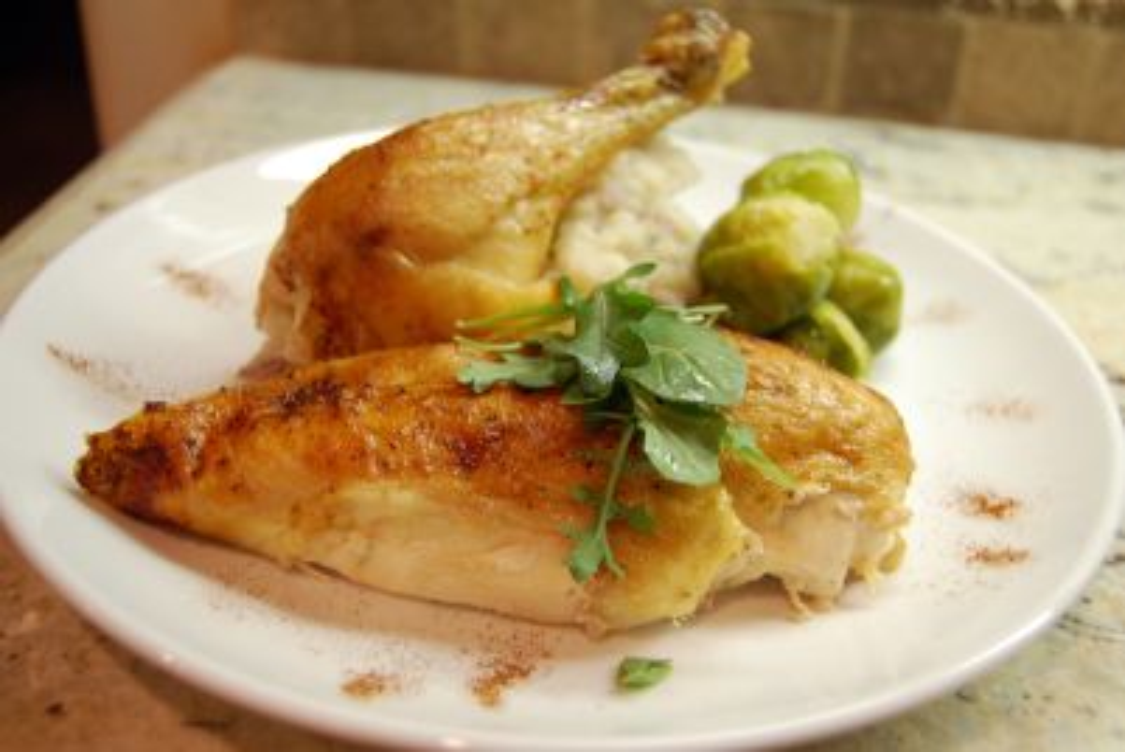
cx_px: 562
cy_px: 376
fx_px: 1220
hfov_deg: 49.5
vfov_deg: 34.3
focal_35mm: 39
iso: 560
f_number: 4.2
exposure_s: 1/30
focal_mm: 26
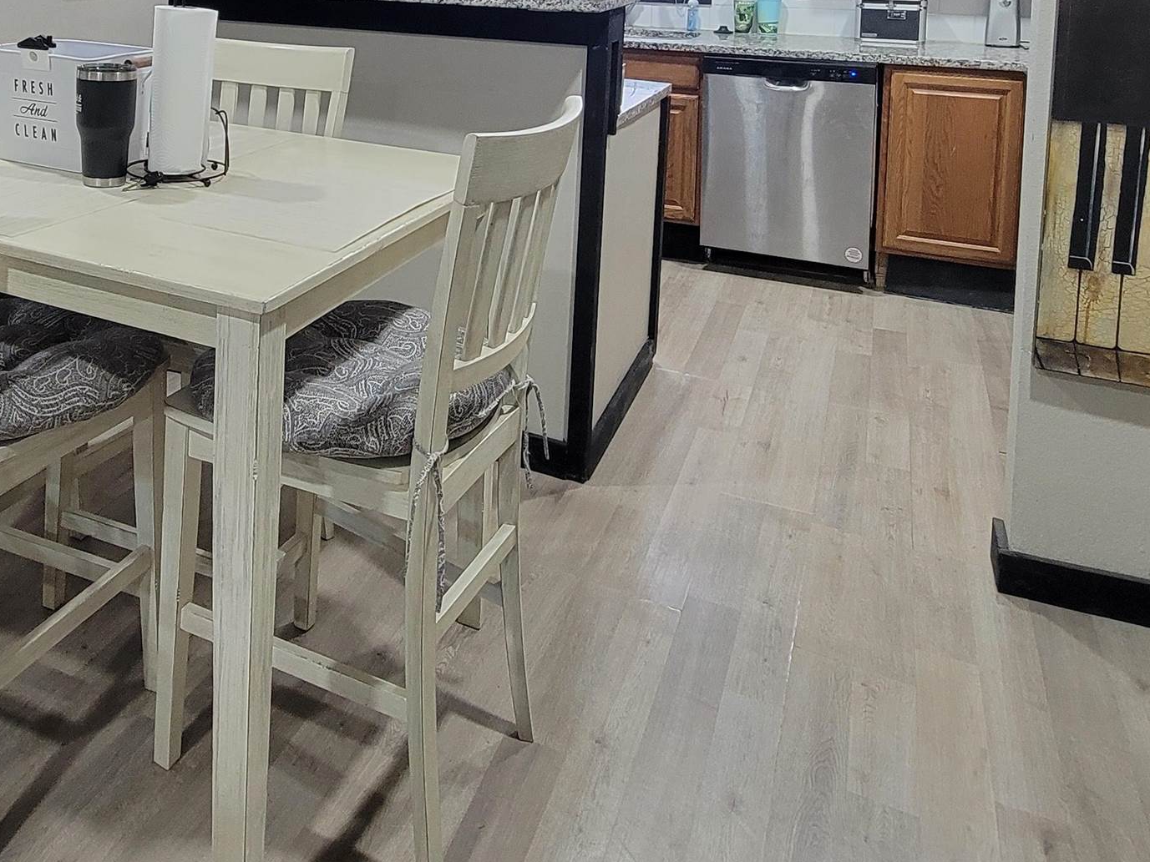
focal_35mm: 29
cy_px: 23
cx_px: 315
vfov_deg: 42.4
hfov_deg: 59.0
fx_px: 964
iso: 320
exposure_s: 1/30
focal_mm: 2.2
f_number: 2.2
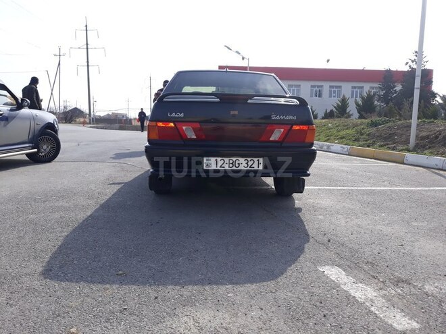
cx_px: 223
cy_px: 167
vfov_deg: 51.4
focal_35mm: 27
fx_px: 348
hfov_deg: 65.3
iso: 40
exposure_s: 1/1575
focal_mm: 3.71
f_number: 1.7
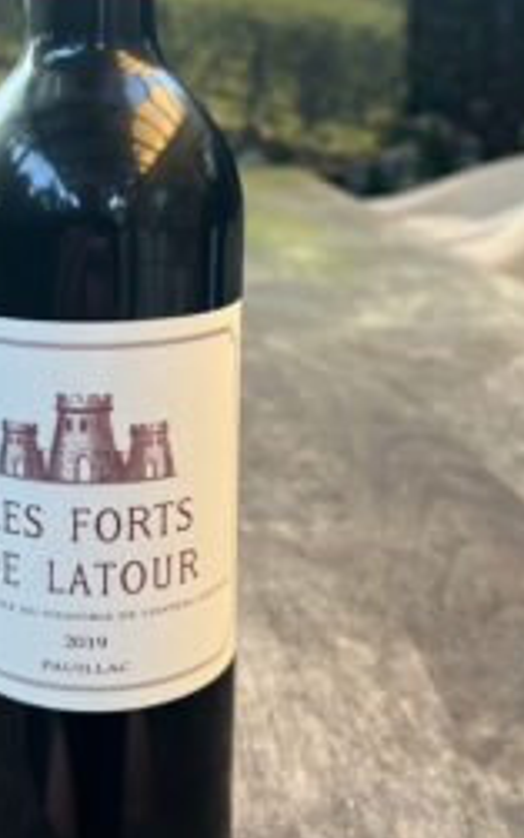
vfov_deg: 44.9
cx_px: 107
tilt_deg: -12.2
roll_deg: +0.5
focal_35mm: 44
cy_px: 317
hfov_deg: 28.6
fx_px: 1005
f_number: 1.5
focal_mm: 5.7
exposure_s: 1/121
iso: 125
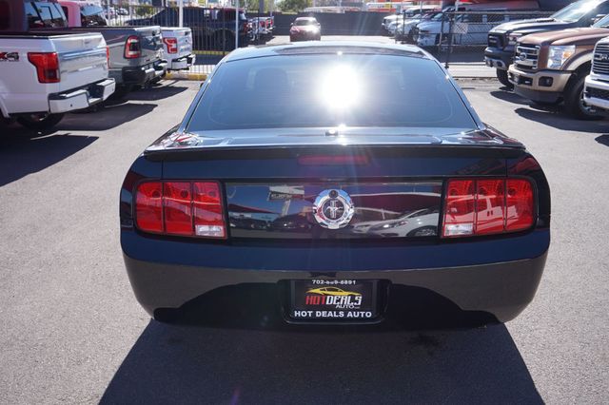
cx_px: 304
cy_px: 202
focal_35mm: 32
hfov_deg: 59.5
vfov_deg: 41.7
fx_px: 533
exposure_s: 1/200
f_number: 5.6
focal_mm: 21
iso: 100
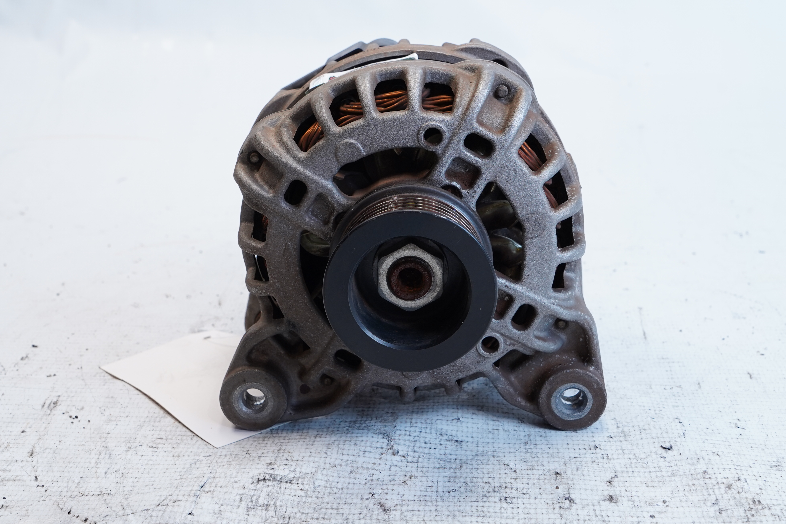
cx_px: 393
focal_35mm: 55
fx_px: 1201
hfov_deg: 36.2
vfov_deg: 24.6
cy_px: 262
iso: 800
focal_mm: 37
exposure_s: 1/50
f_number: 9
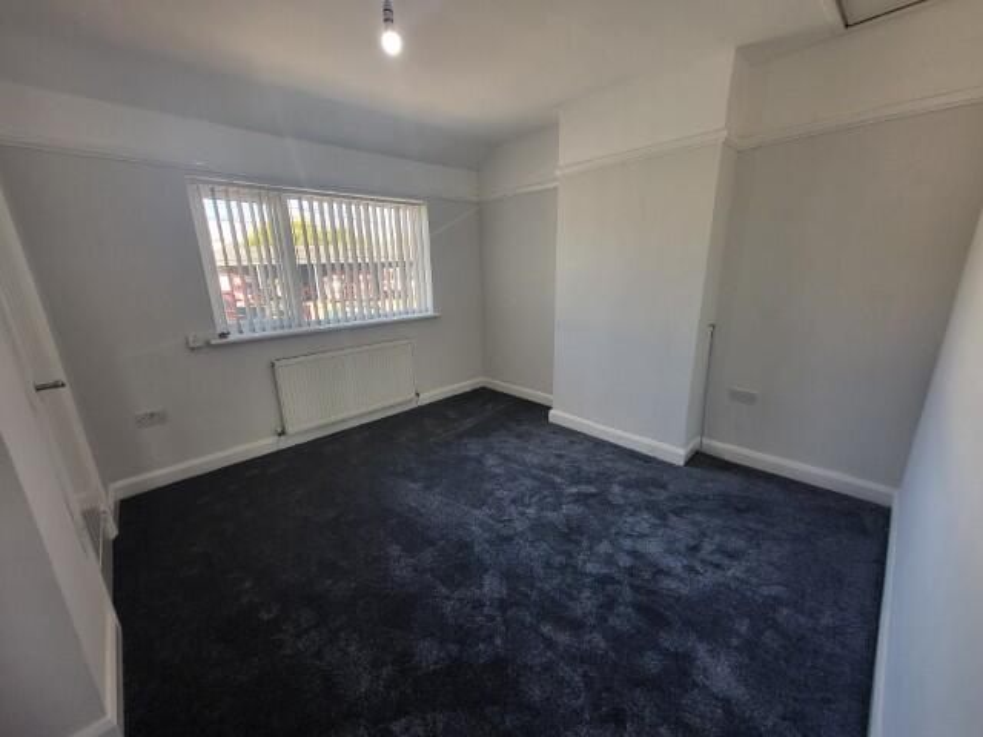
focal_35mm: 13
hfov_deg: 106.2
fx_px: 369
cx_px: 492
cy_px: 368
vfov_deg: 89.9
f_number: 2.2
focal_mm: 1.74
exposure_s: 1/50
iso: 64
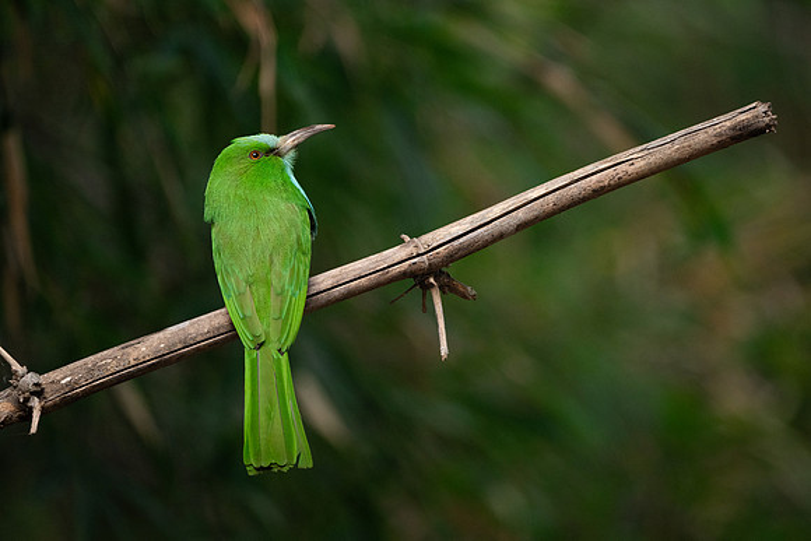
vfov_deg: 1.3
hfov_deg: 1.9
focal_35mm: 1088
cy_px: 266
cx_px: 462
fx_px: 24512
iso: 1250
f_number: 5.6
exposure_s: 1/320
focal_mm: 840
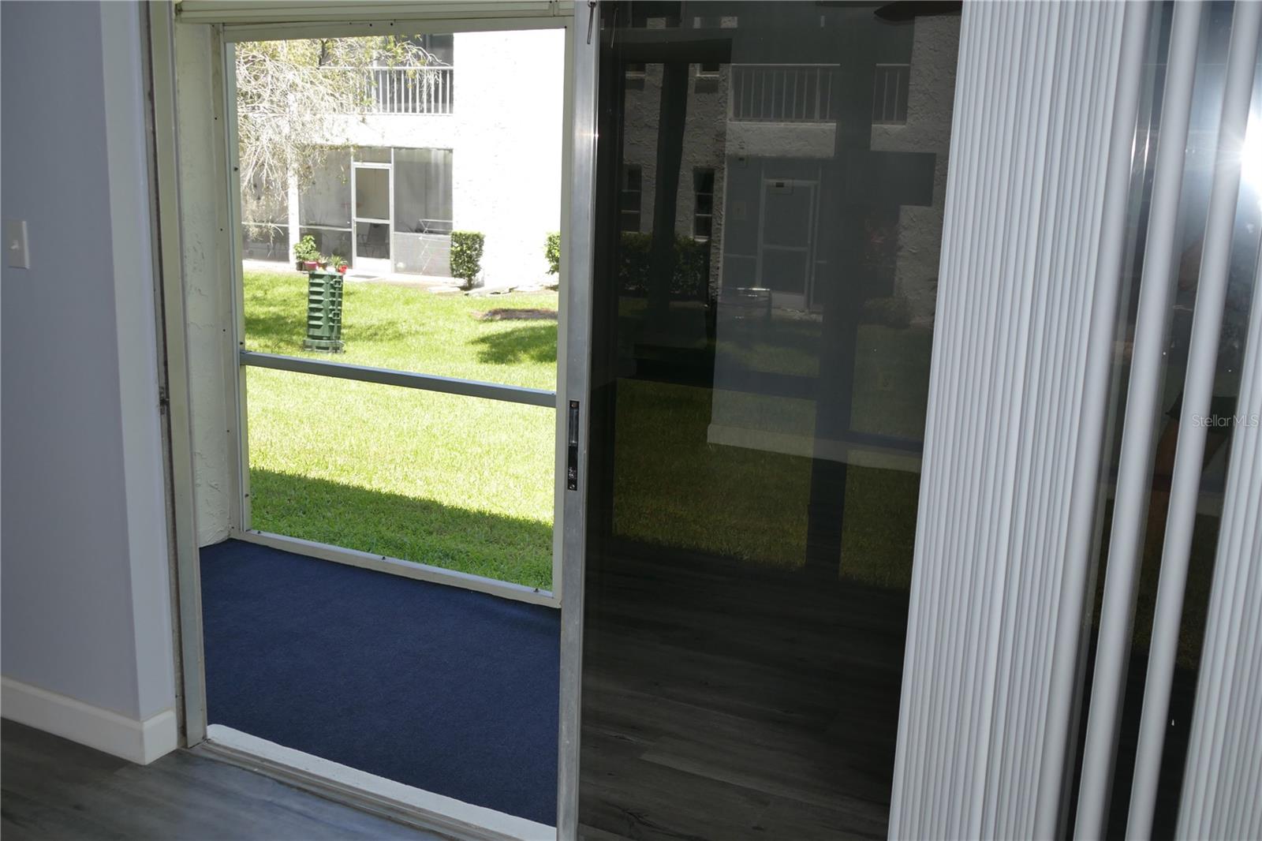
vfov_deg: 38.9
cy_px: 420
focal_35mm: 34
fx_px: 1192
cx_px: 631
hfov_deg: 55.8
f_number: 3.1
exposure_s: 1/250
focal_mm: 12.38
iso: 125
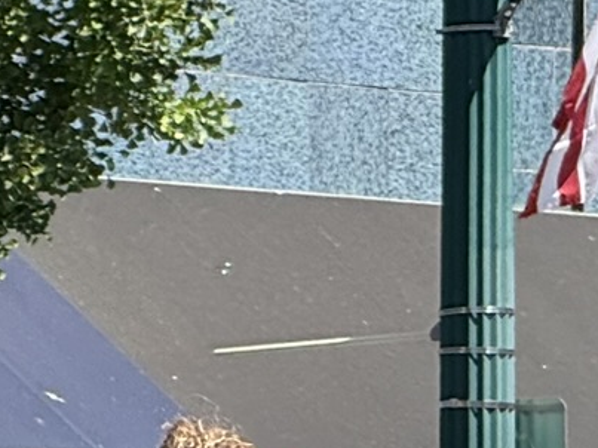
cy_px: 850
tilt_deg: -0.6
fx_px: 10535
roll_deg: -0.6
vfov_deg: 2.4
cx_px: -786
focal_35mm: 610
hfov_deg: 3.2
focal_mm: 15.66
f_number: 2.8
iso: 50
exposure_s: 1/616
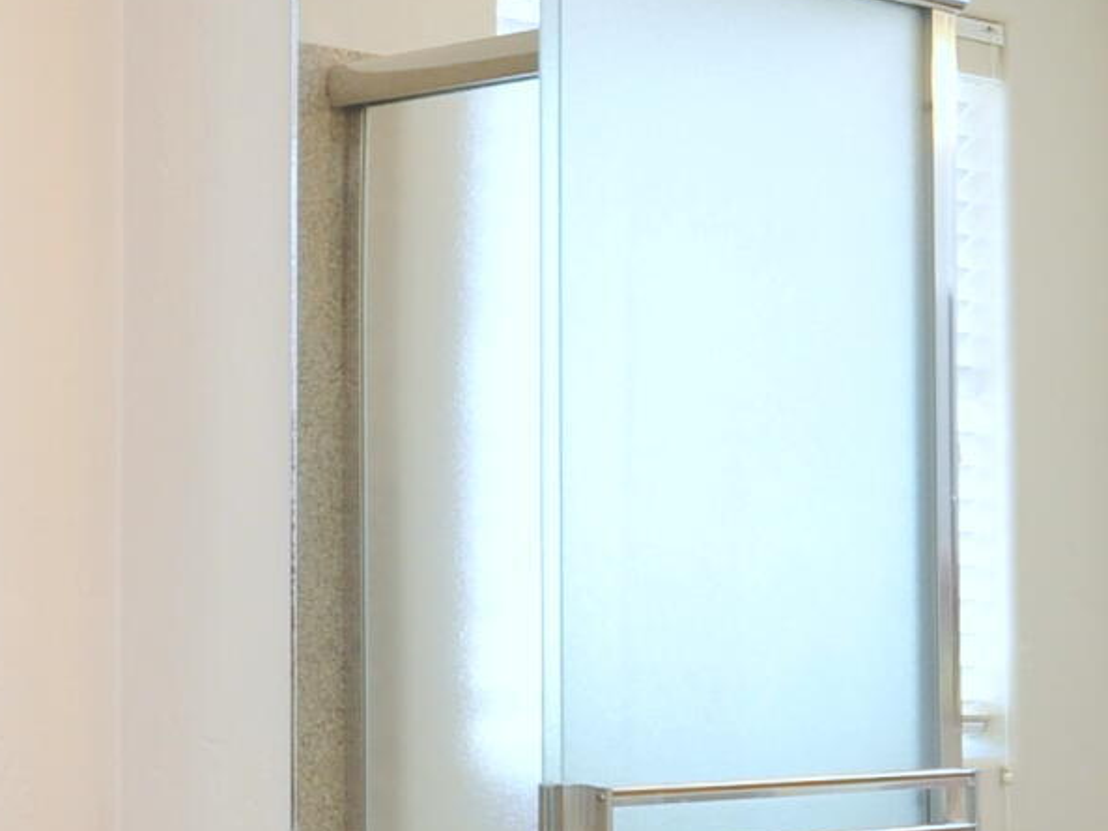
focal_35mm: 102
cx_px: 206
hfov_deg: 19.1
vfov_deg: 14.5
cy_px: 433
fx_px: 3266
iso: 640
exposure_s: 1/40
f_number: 10
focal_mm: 21
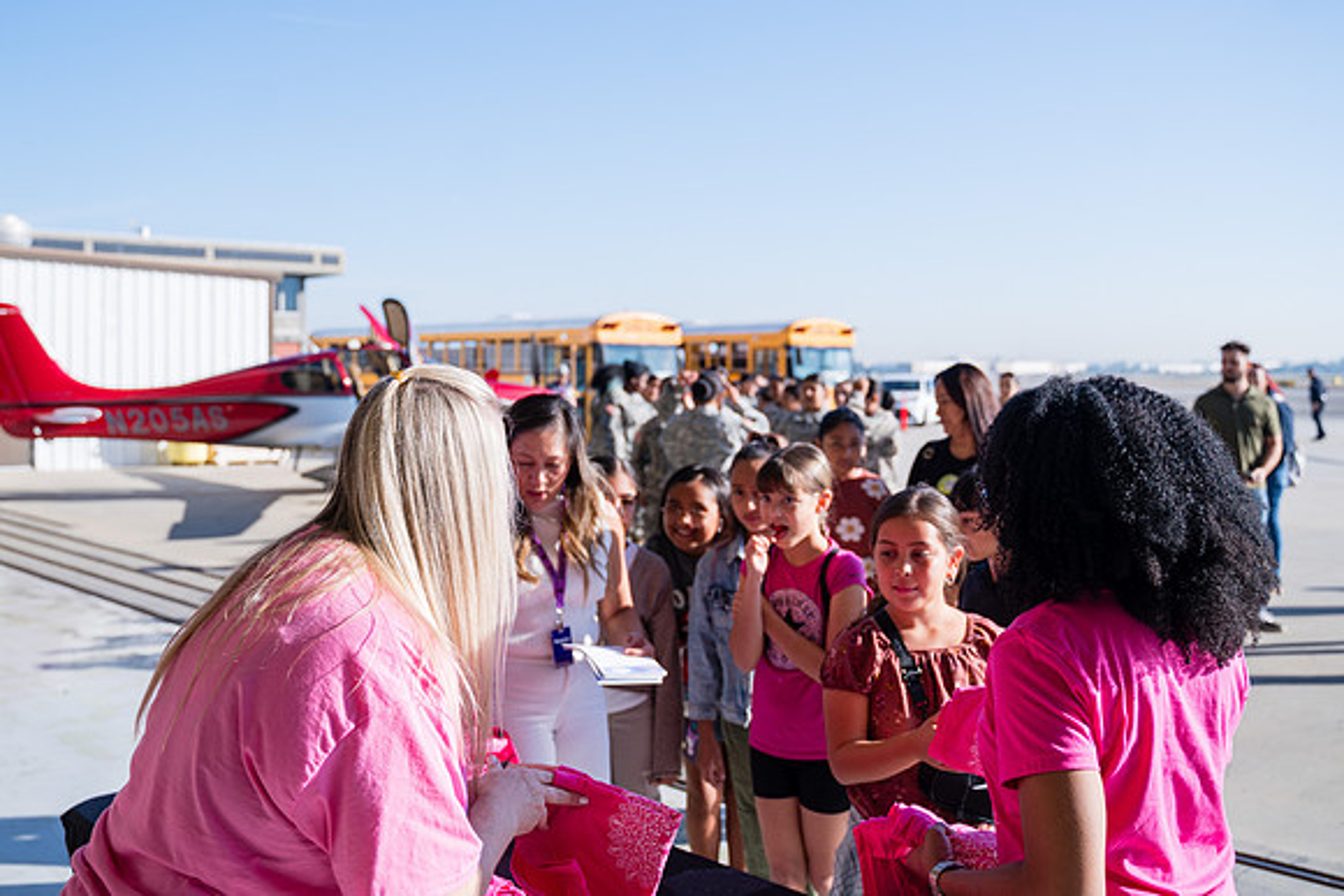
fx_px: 1289
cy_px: 344
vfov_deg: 38.2
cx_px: 629
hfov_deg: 55.0
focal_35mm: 35
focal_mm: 28
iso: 100
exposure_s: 1/1600
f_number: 3.2
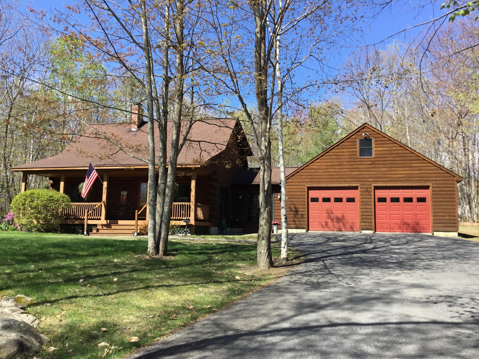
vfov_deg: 45.4
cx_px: 240
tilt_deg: +6.9
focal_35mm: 31
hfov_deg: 58.4
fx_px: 429
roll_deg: -1.5
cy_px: 180
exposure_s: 1/578
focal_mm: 3.3
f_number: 2.4
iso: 25
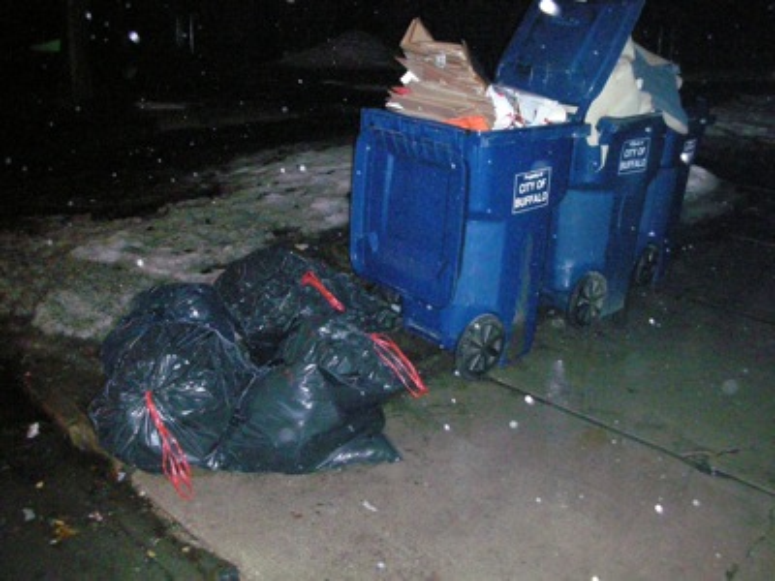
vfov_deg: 40.7
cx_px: 388
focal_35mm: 35
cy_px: 290
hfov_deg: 52.6
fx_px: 784
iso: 800
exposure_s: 1/60
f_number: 2.8
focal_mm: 5.8
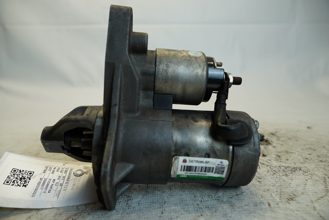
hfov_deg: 73.7
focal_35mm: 24
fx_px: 219
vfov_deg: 53.1
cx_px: 164
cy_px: 110
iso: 250
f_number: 4
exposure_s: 1/160
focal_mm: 16
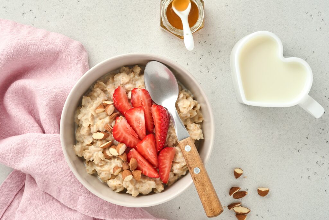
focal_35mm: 90
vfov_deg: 15.2
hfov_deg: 22.6
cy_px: 110
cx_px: 164
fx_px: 823
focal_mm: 60
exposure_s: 1/160
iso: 160
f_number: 10
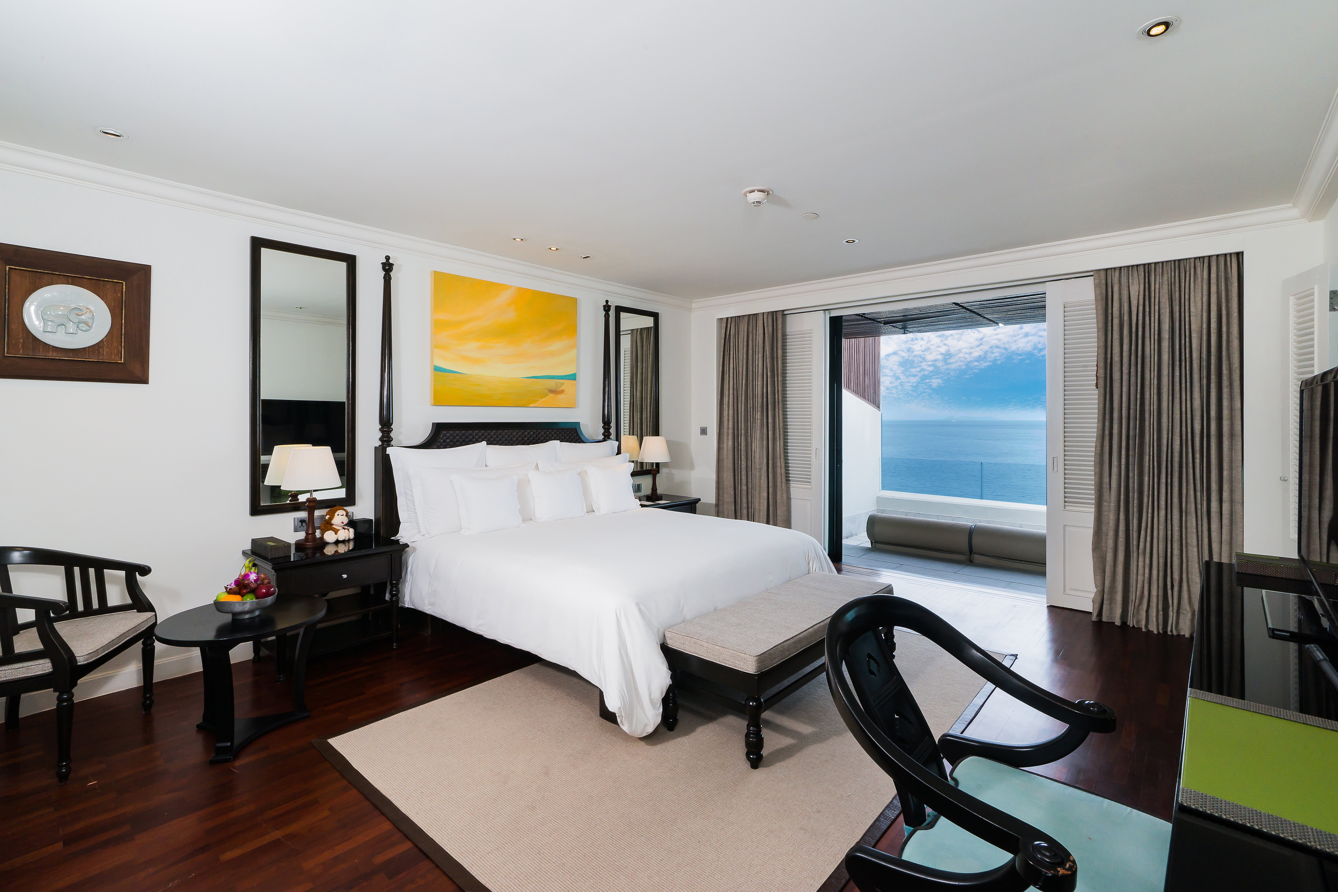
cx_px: 669
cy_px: 446
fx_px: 595
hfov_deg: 96.7
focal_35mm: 16
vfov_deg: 73.7
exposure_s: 1/30
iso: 200
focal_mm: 16
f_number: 16
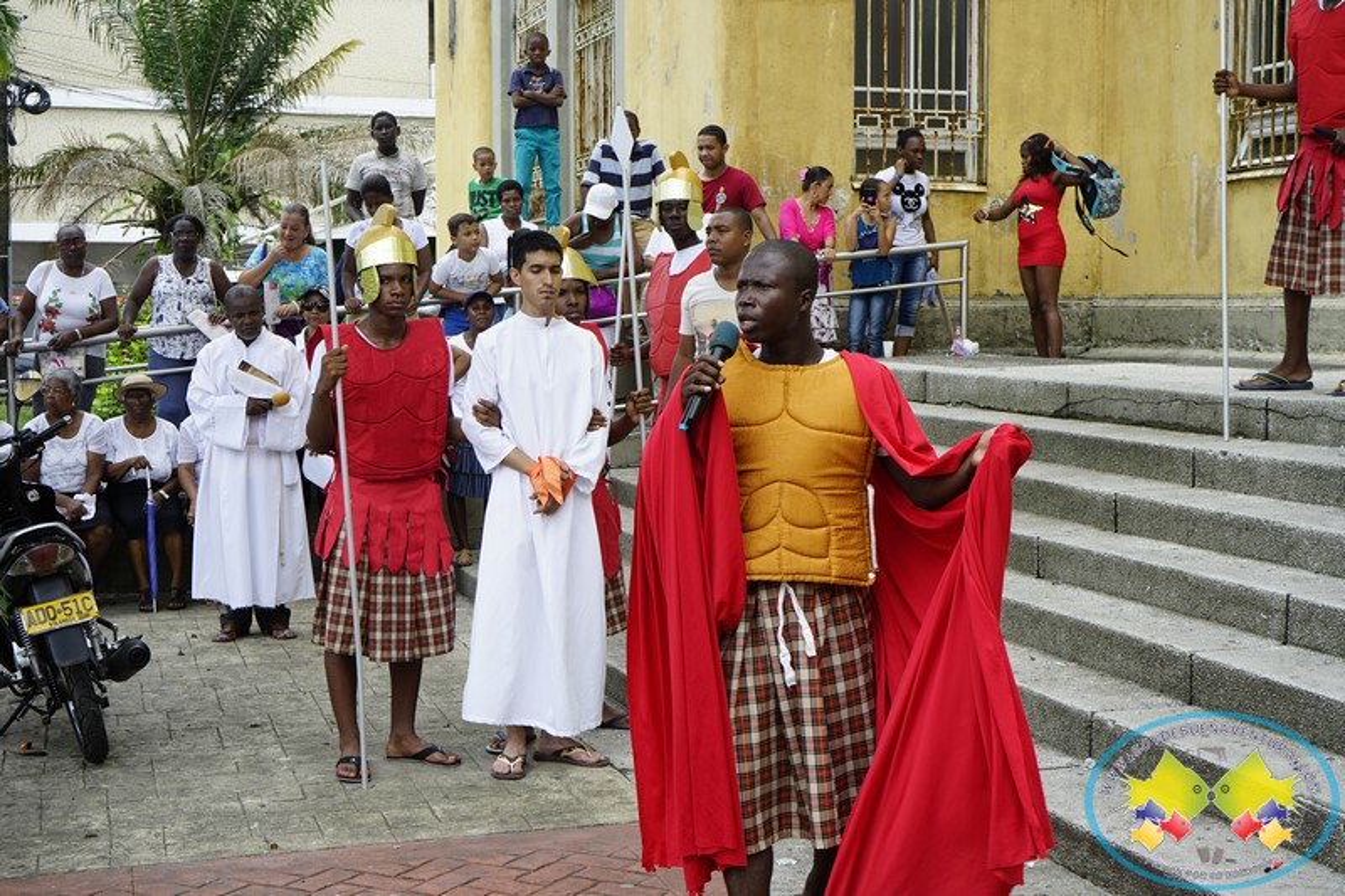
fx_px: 1980
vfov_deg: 25.5
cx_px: 672
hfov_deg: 37.5
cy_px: 448
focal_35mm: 53
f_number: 8
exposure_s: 1/200
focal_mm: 53
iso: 250
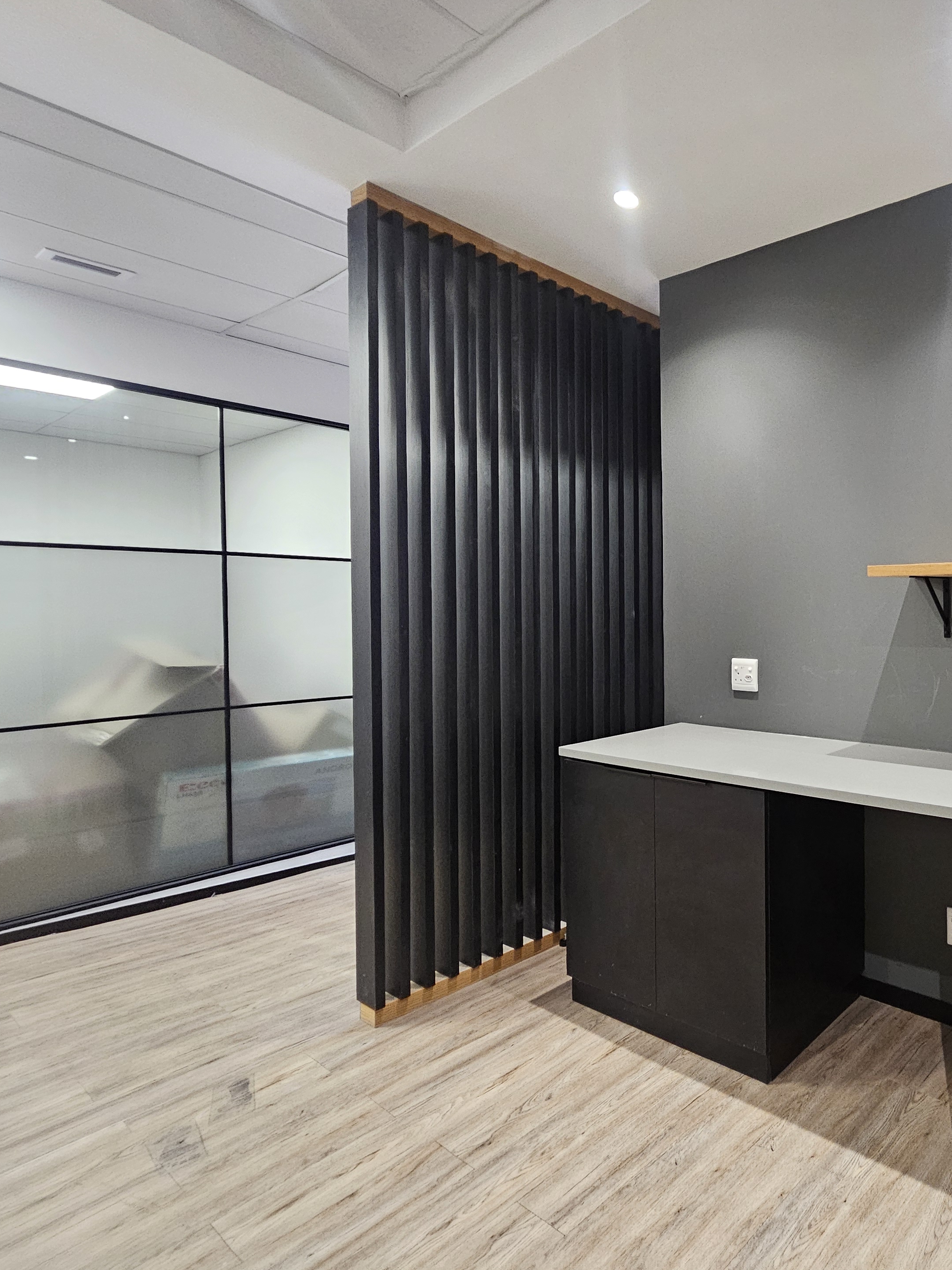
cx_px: 844
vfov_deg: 87.7
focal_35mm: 18
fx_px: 660
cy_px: 612
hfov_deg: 61.2
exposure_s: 1/33.3
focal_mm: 2.2
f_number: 2.2
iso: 500
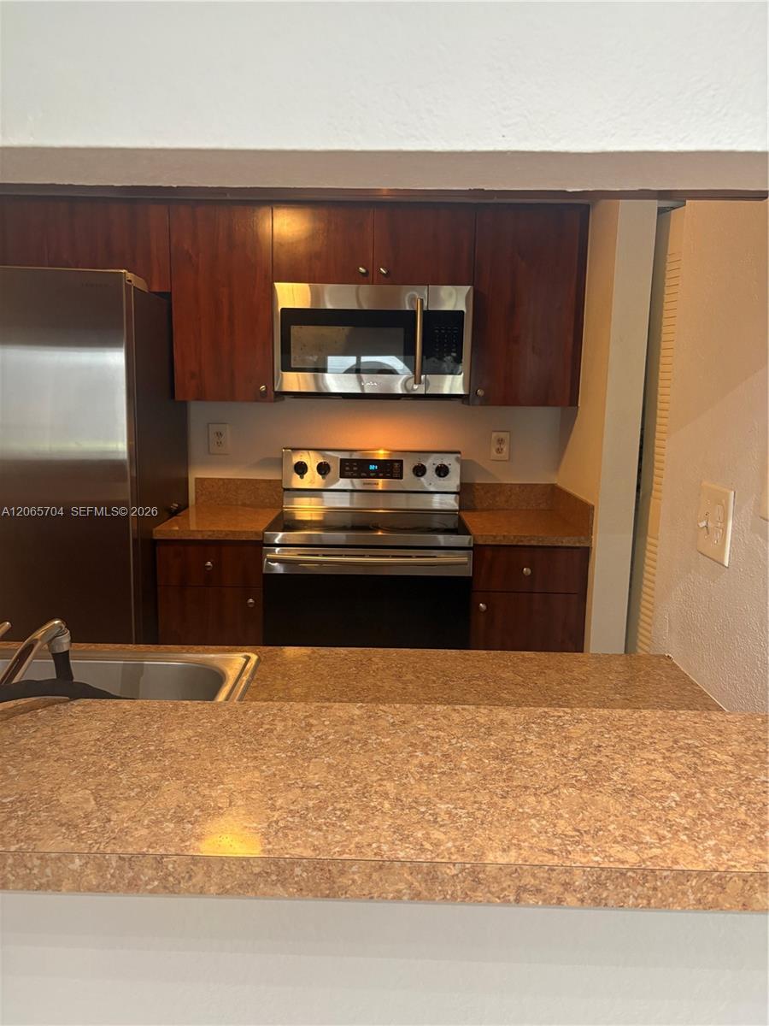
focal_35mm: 26
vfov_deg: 67.3
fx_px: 770
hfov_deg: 53.1
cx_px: 384
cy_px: 513
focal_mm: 5.96
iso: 250
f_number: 1.6
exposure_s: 1/60
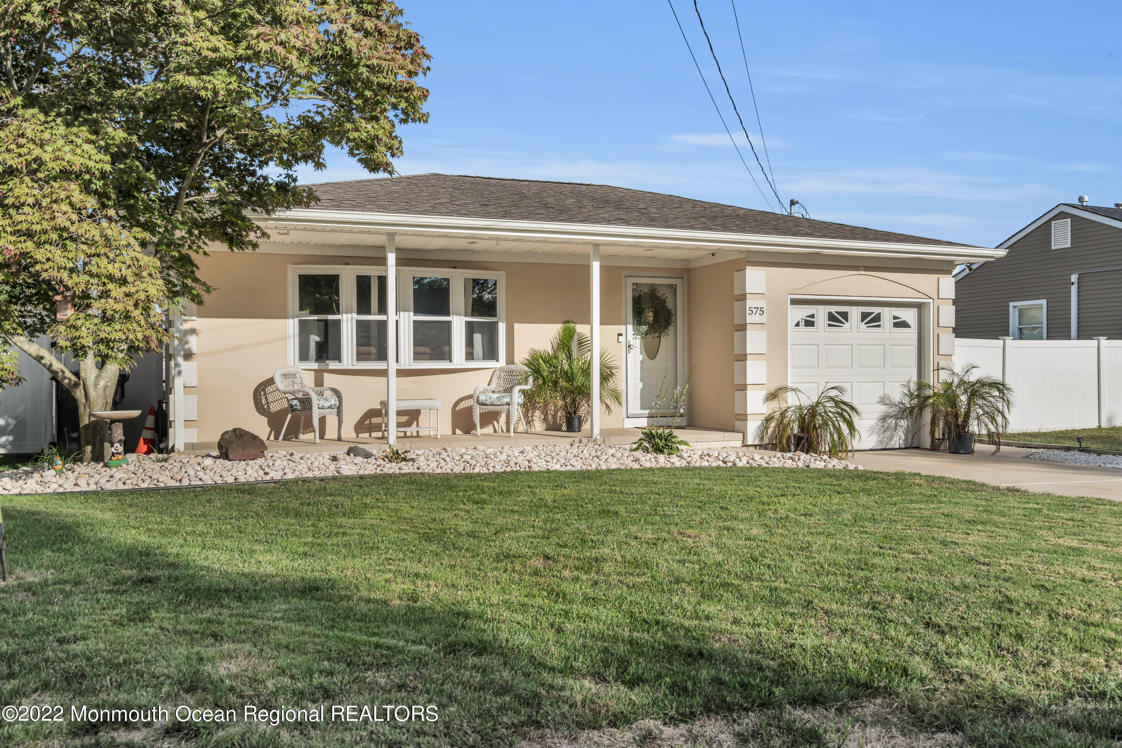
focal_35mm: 30
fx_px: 935
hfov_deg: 61.9
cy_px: 374
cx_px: 561
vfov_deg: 43.6
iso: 100
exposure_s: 1/400
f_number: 8
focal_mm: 30
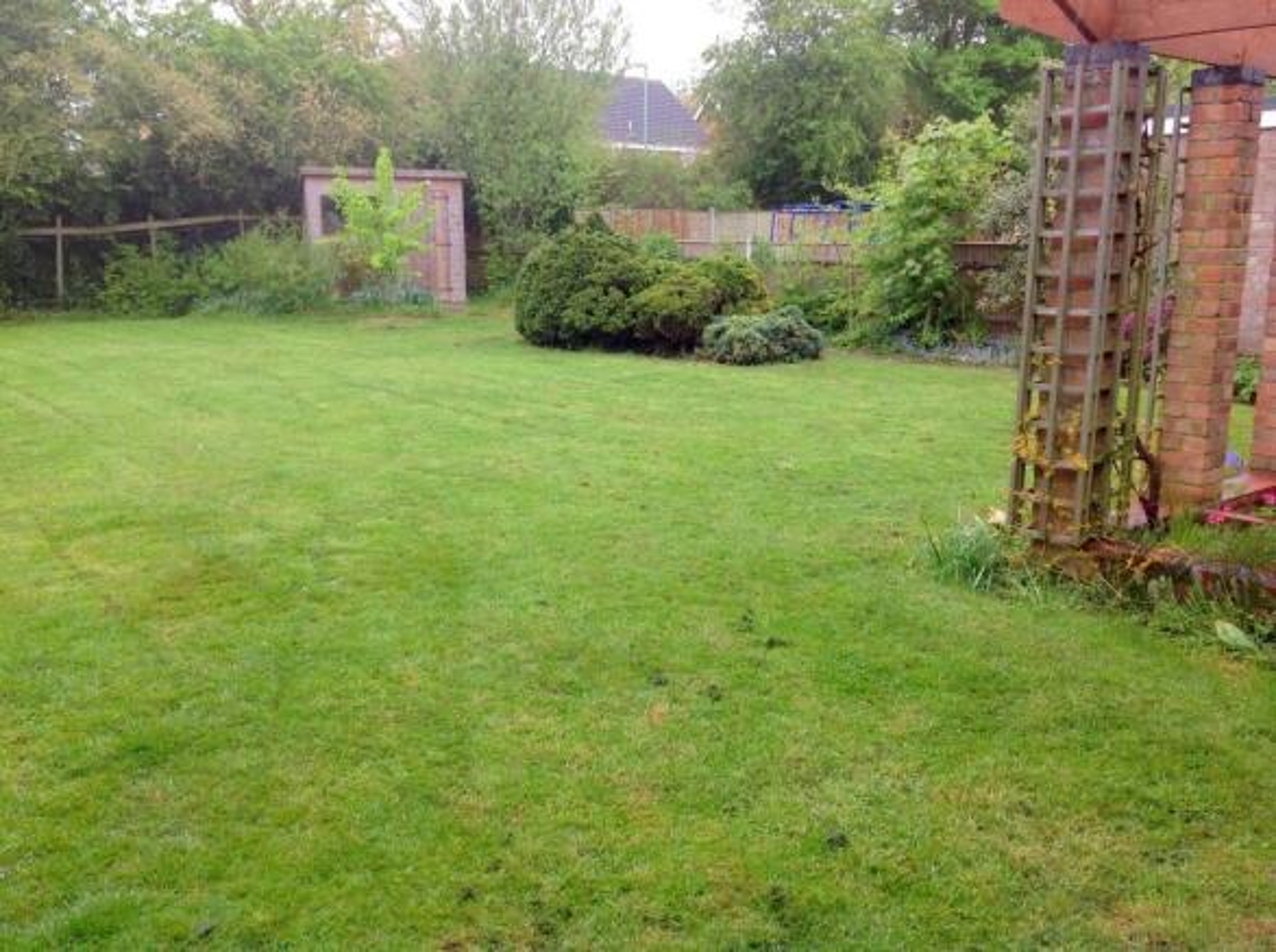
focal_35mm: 35
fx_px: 1288
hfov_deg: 52.7
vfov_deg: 40.6
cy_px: 476
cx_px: 638
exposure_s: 1/120
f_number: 2.4
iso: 64
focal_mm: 4.28
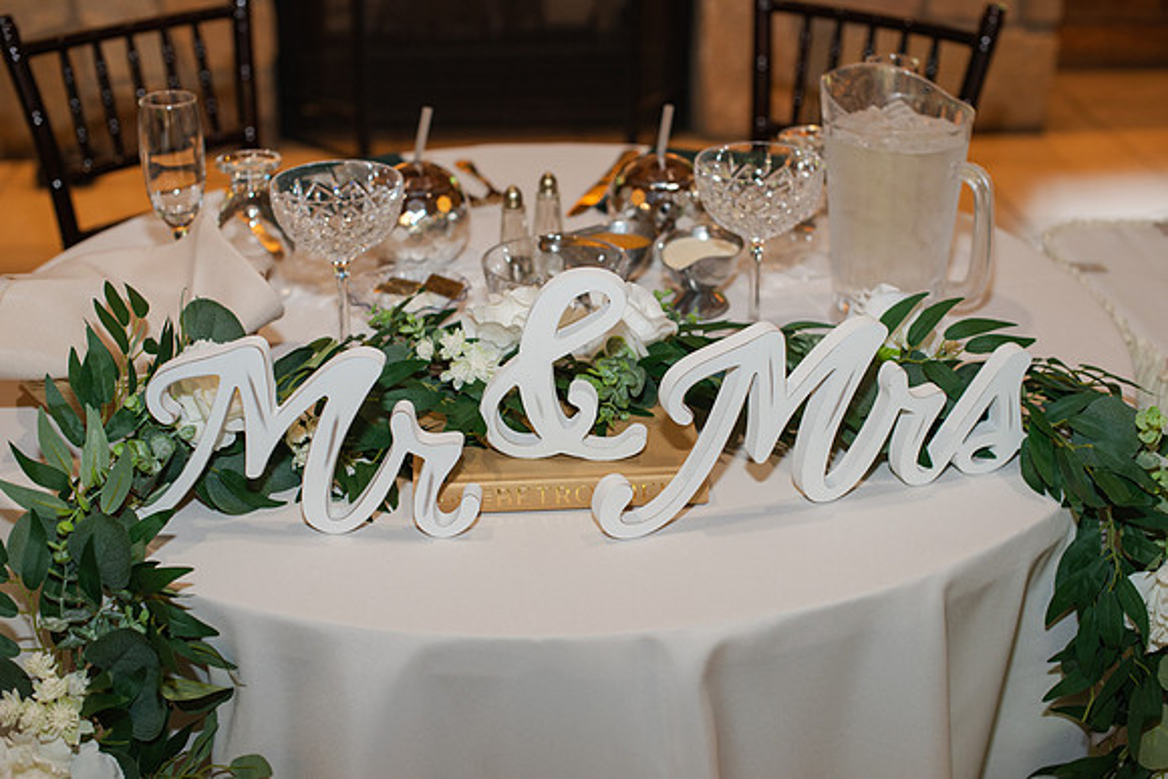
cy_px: 390
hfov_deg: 39.6
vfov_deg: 27.0
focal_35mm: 50
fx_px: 1623
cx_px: 584
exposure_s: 1/200
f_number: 3.5
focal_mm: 50
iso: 800
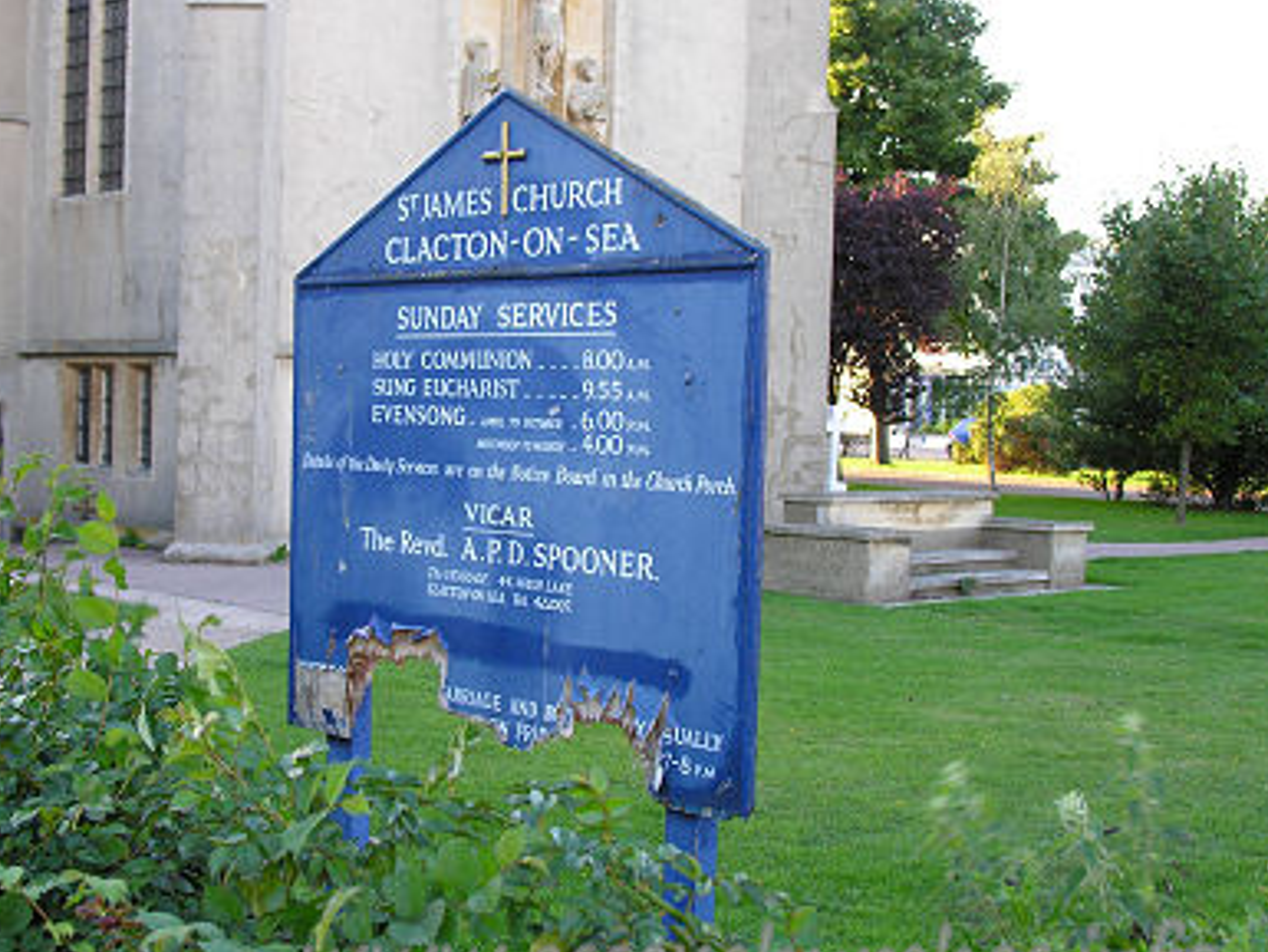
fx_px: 2015
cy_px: 479
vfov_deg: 26.6
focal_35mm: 55
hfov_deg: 34.8
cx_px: 520
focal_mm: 11.8
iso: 50
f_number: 3
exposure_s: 1/33.1
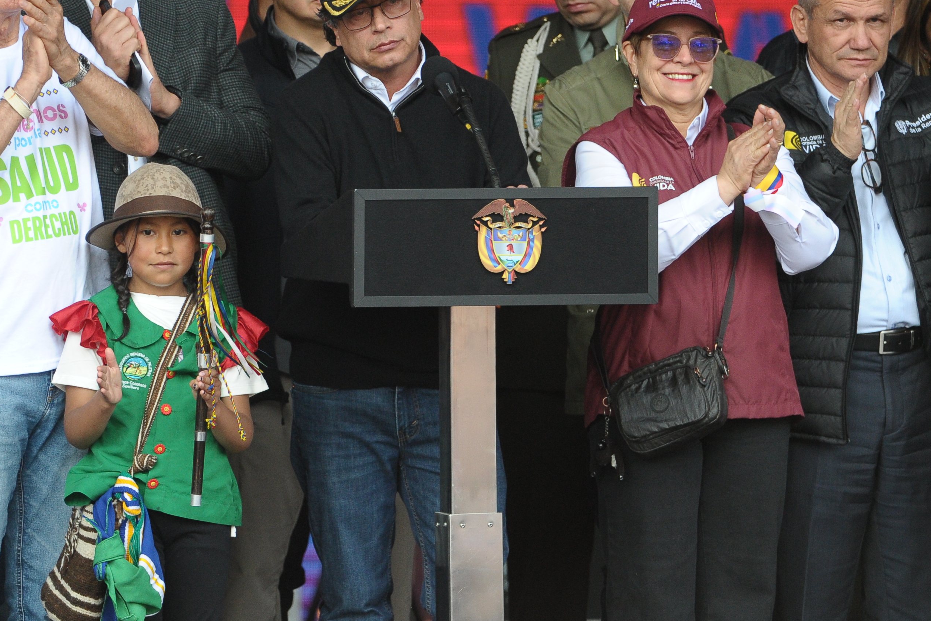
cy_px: 195
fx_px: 12618
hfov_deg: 4.2
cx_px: 375
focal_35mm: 488
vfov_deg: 2.8
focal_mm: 290
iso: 2500
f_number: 4
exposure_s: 1/1250
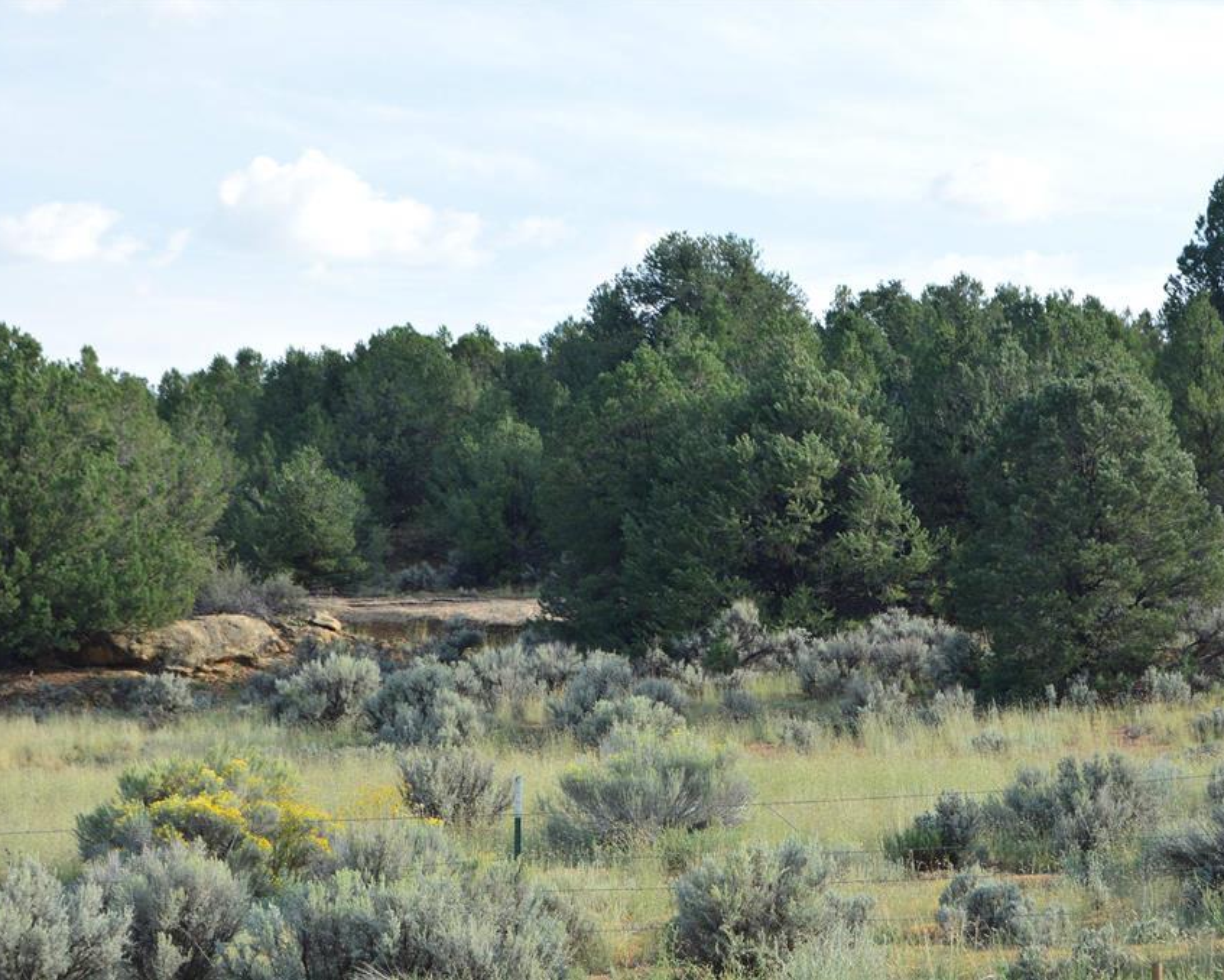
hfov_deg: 20.4
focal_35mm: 94
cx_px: 725
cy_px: 489
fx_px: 3390
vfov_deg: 16.4
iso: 400
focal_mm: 55
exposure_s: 1/200
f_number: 10
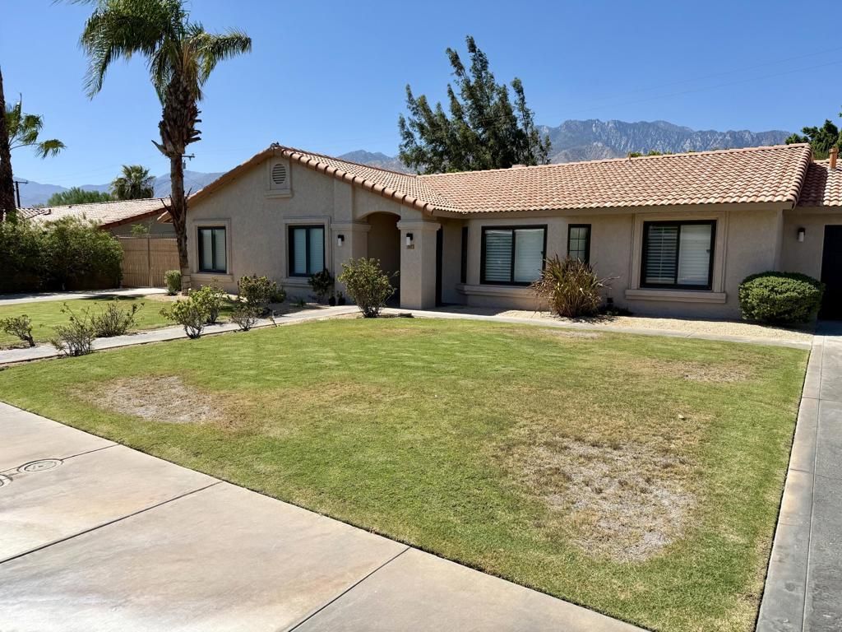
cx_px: 421
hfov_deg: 71.6
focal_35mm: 24
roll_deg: -0.1
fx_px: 584
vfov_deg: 56.8
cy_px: 316
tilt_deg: -6.3
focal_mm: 6.76
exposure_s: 1/5714
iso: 80
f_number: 1.78
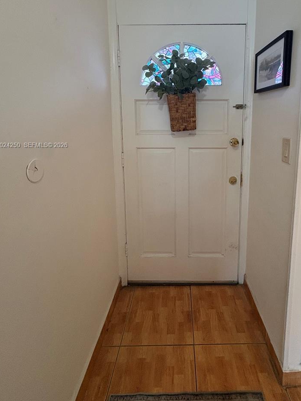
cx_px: 181
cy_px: 146
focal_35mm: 18
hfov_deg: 70.8
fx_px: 209
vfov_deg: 85.7
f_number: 2.2
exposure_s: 1/60
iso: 250
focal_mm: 2.22
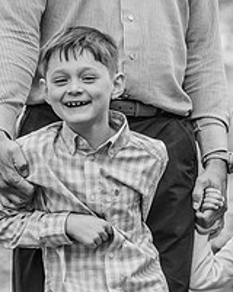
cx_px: 232
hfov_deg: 3.2
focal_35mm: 477
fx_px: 4112
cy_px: 230
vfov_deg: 4.1
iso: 640
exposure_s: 1/400
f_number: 5
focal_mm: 175
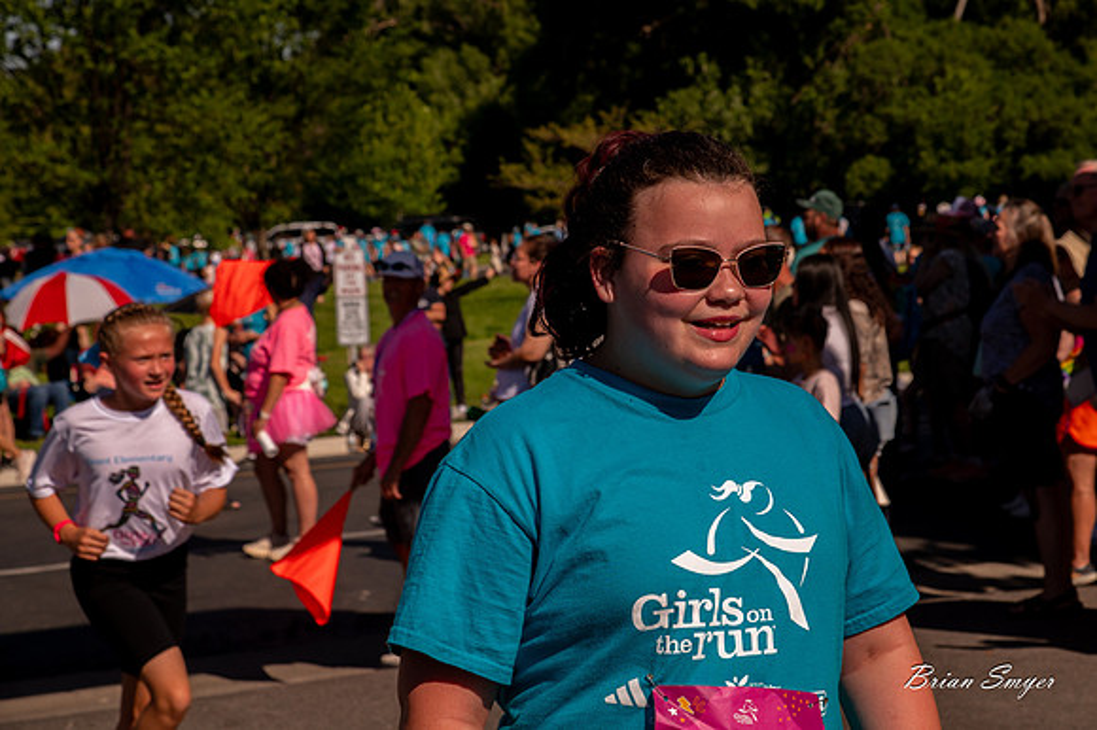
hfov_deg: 19.9
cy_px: 295
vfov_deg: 13.3
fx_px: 3118
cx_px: 653
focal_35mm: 102
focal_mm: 86
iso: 800
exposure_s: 1/1600
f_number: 11
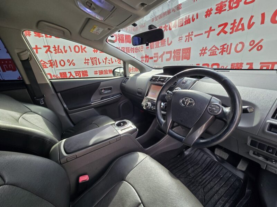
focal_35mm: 13
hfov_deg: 106.2
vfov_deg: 89.9
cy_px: 104
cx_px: 138
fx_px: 104
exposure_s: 1/225
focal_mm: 2.2
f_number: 2.2
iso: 50
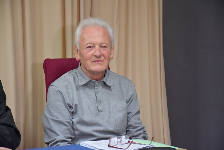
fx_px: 840
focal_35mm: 135
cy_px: 75
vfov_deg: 10.2
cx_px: 112
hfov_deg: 15.2
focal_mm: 90
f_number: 5.3
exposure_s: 1/125
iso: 4500
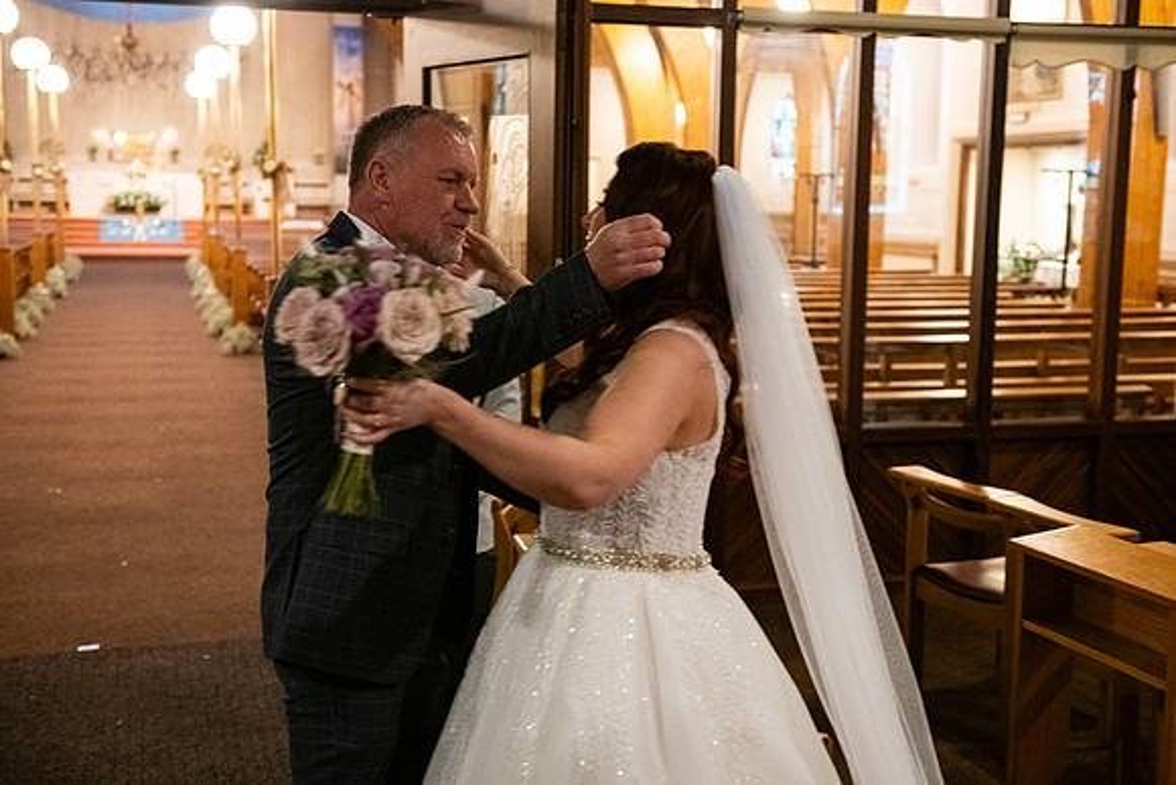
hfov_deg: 41.1
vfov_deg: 28.1
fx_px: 1568
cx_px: 588
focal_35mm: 48
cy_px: 392
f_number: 3.5
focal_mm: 48
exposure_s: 1/160
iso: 2500
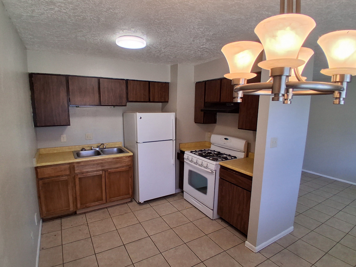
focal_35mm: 17
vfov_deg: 74.7
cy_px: 134
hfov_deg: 91.0
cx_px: 178
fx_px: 175
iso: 160
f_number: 2.2
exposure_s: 1/120
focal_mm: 1.4
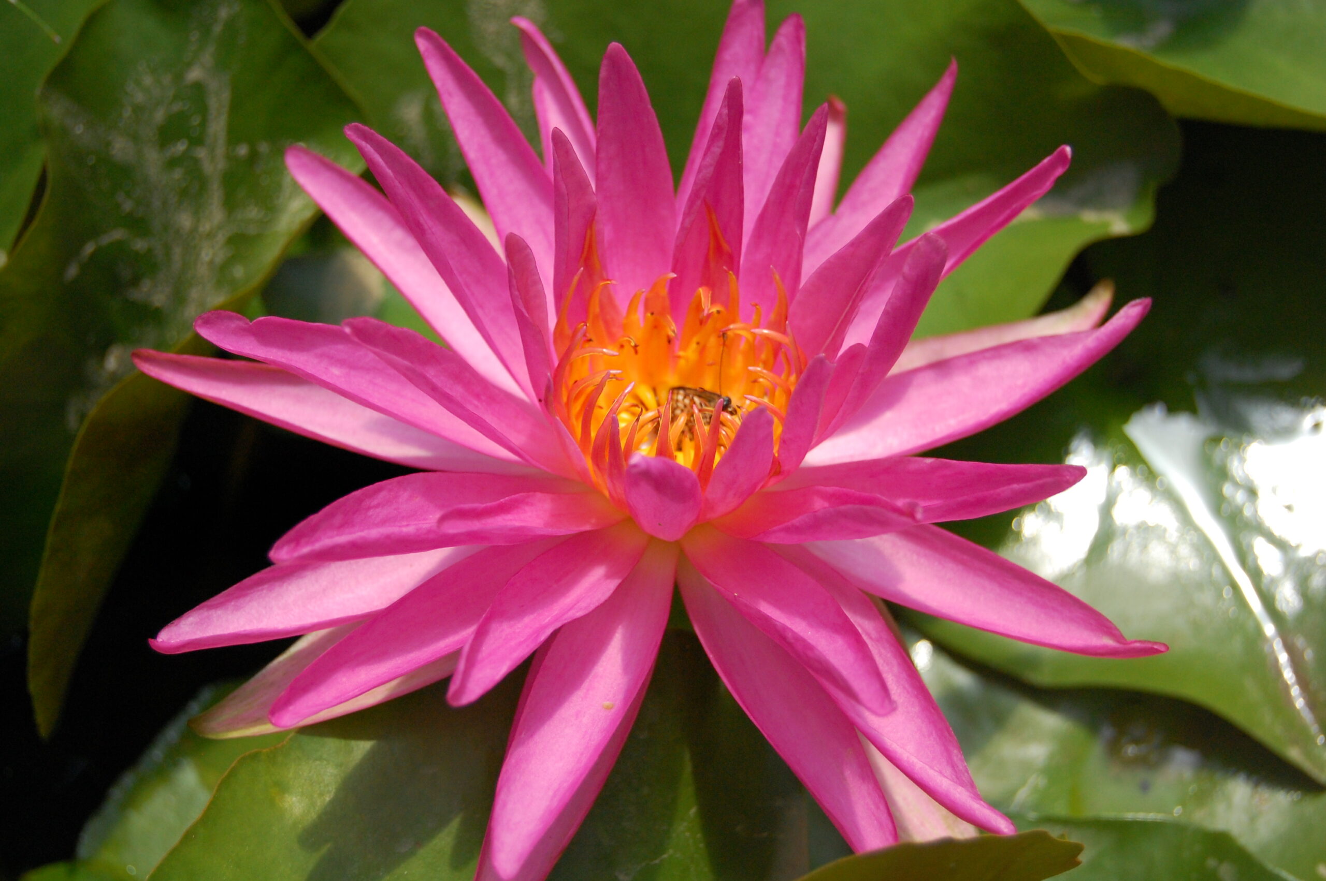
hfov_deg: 29.9
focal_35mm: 68
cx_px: 663
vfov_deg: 20.1
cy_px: 440
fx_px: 2484
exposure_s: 1/4000
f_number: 5.3
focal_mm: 45
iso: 800
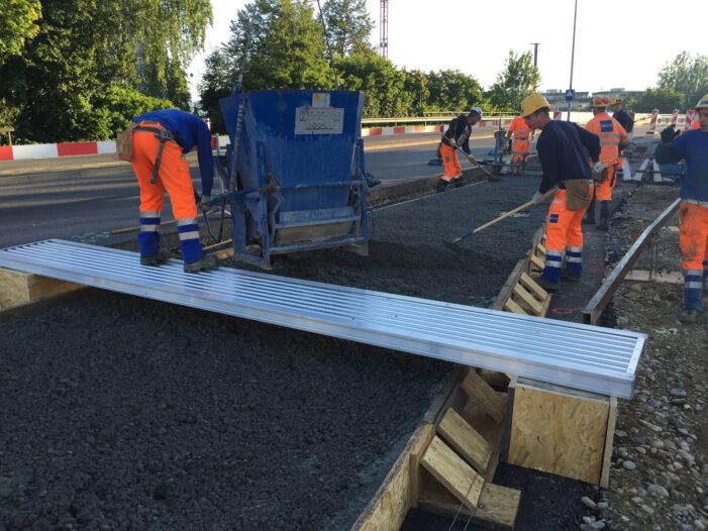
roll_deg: +2.3
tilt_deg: -13.1
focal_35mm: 29
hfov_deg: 61.7
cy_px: 266
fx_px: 593
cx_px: 354
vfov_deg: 48.2
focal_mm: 4.15
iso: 32
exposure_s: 1/335
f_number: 2.2
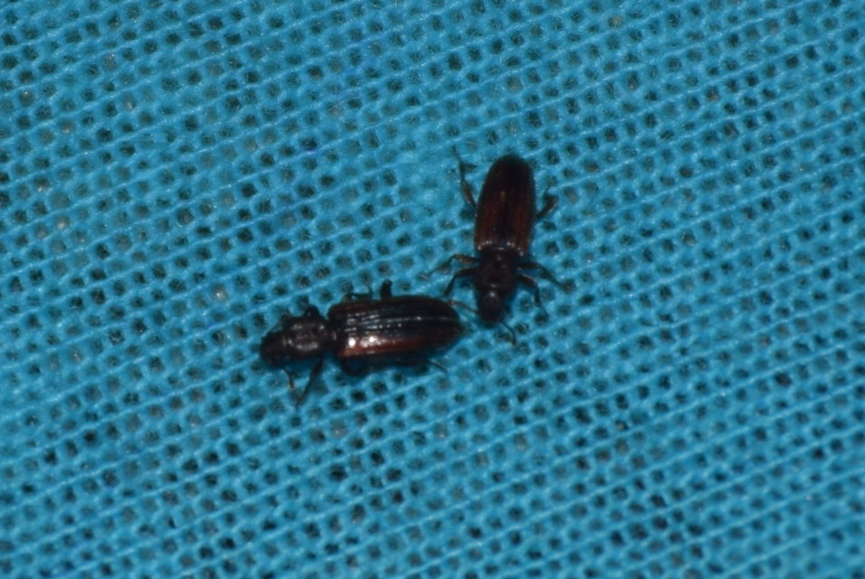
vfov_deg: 6.6
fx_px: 5050
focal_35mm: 210
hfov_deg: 9.8
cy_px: 290
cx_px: 432
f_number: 5.6
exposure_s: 1/60
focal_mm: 140
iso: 125
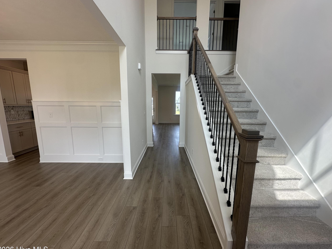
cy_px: 128
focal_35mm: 15
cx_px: 169
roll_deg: -0.6
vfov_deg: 81.7
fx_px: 144
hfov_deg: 98.2
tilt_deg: -9.8
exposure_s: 1/120
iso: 50
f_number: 2.2
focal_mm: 2.22
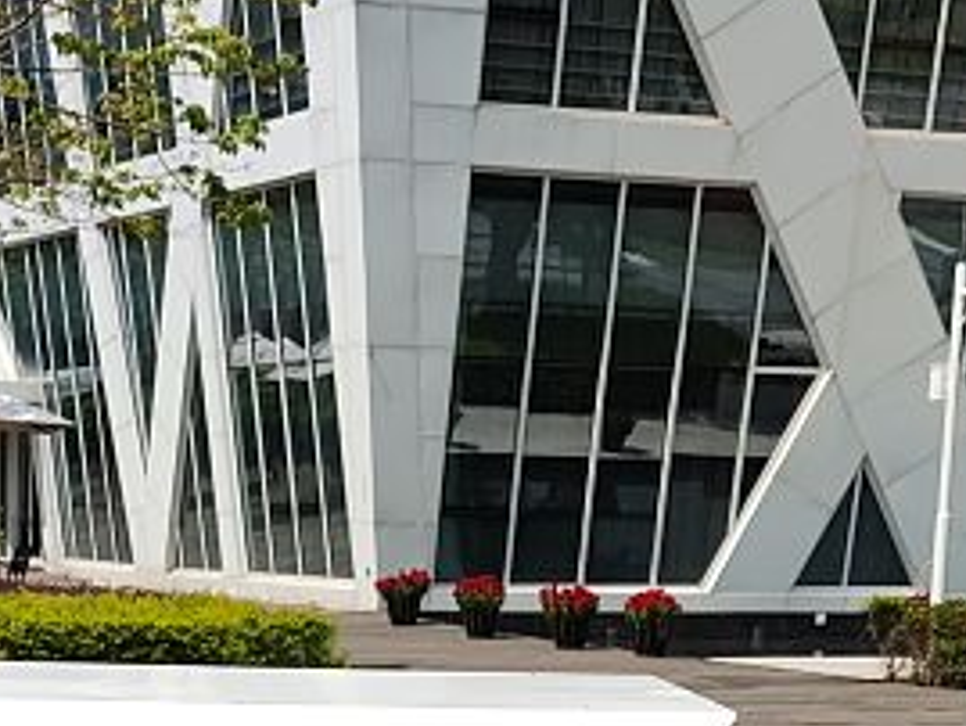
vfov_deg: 12.9
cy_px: 1172
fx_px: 2987
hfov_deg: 18.3
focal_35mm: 107
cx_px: 244
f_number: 1.85
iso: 50
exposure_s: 1/2688
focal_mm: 6.78
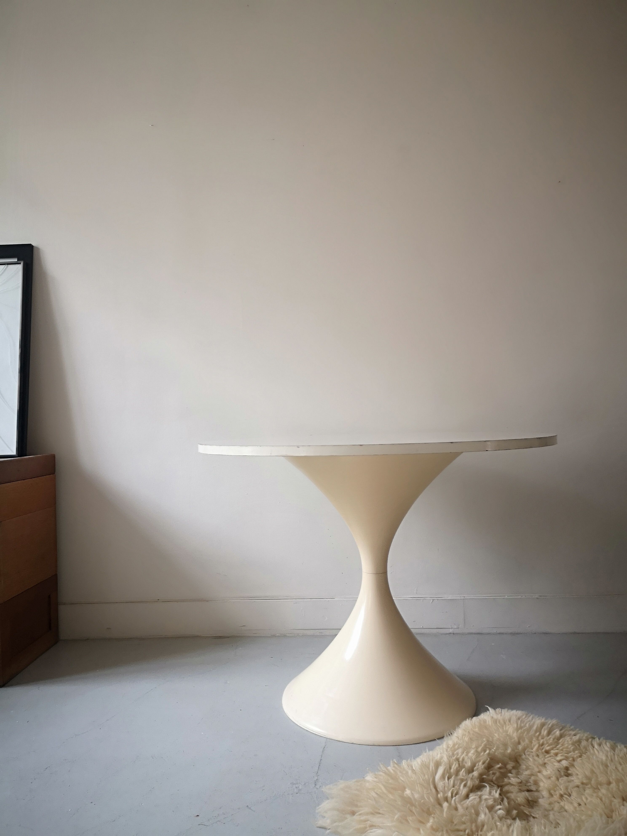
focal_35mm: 27
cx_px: 314
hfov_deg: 51.4
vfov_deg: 65.3
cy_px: 418
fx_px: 652
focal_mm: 3.95
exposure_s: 1/33.3
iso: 250
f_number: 1.8
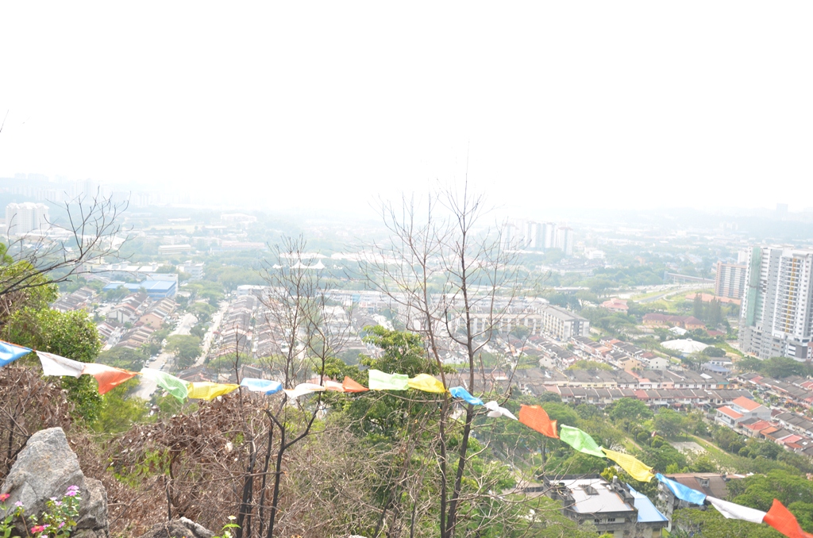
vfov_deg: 41.5
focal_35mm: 32
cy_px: 269
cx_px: 406
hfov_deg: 59.6
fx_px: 710
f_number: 8
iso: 100
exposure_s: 1/250
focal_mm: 21
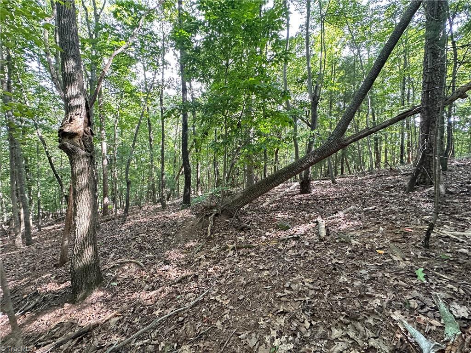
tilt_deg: -2.0
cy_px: 176
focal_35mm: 14
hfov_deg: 102.1
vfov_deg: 85.7
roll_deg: -1.5
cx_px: 236
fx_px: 190
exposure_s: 1/99
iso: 320
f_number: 2.2
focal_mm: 2.22
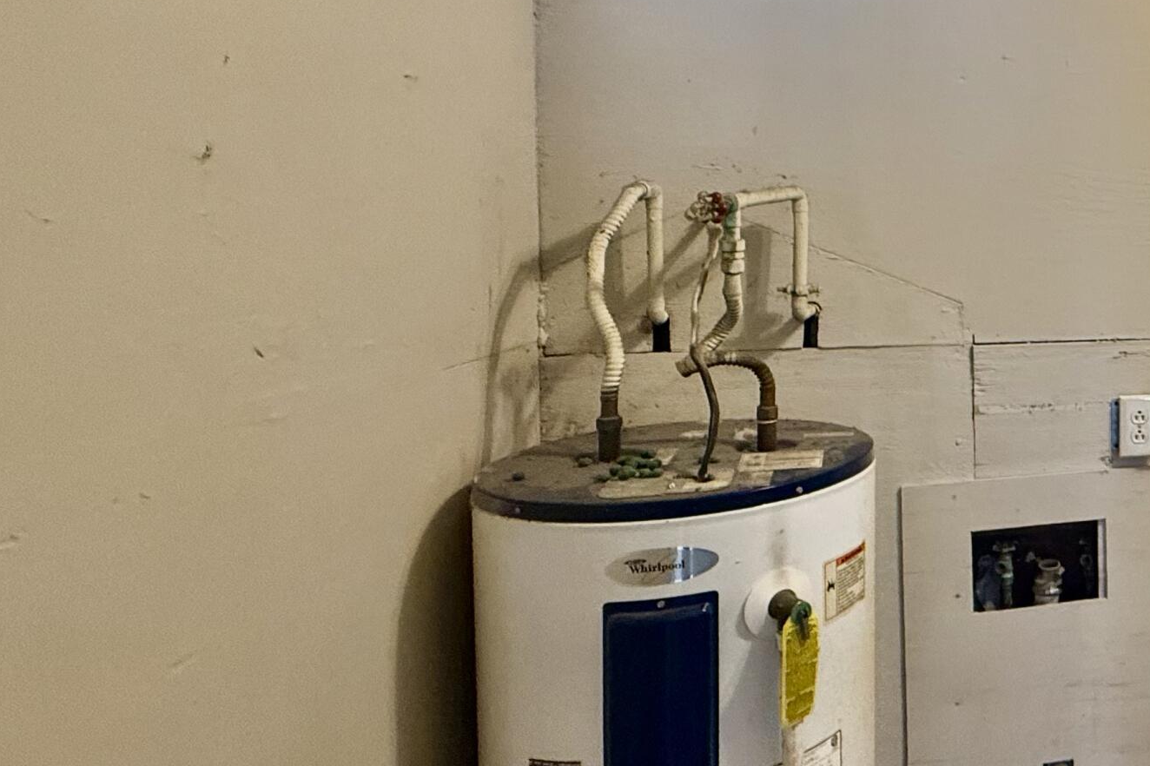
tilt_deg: -2.5
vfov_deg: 39.5
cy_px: 256
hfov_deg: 42.9
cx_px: 1298
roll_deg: -0.8
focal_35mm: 33
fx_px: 1054
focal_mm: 2.22
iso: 250
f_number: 2.2
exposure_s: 1/60
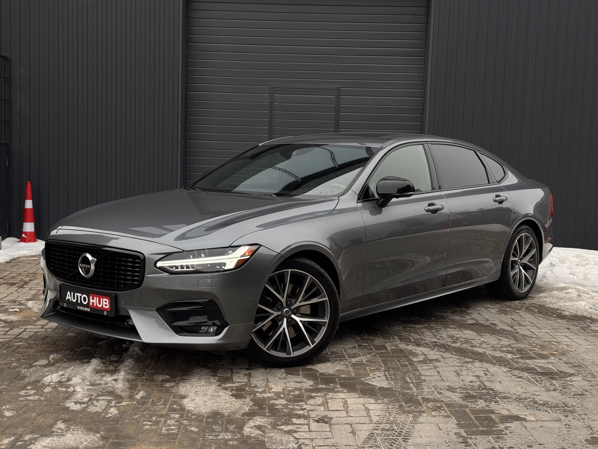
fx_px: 829
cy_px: 224
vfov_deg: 30.3
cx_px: 299
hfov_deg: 39.7
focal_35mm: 48
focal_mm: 6.76
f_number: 1.78
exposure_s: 1/1395
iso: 64
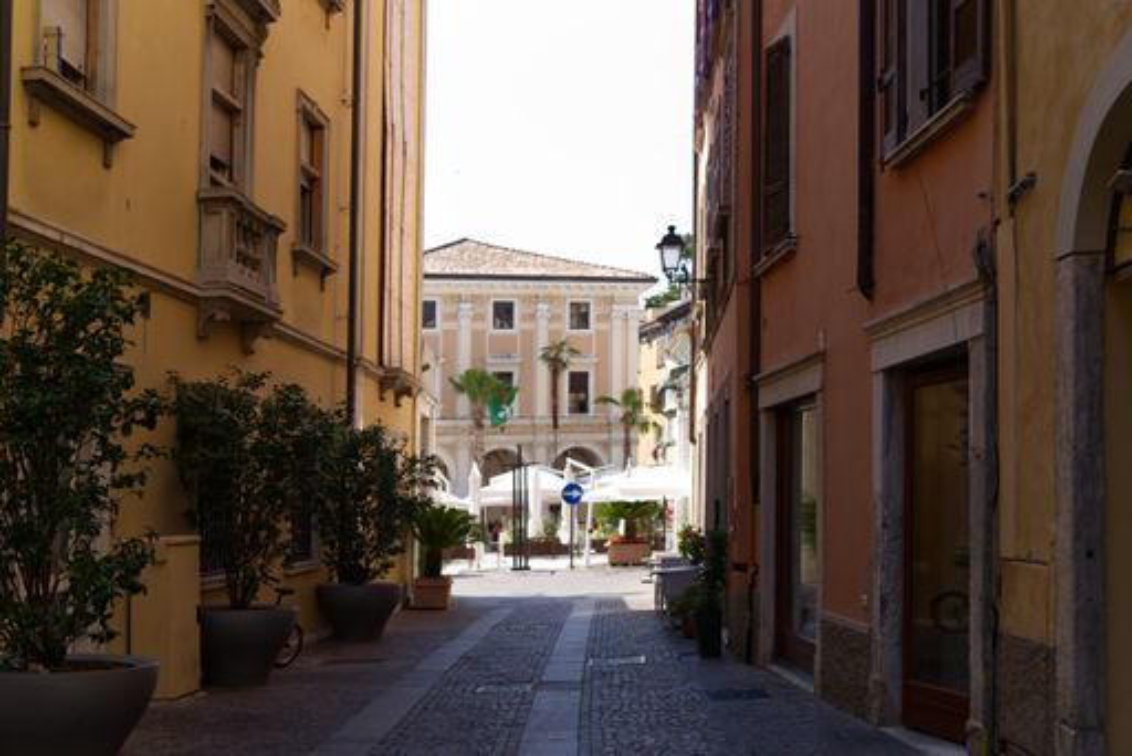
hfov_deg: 48.4
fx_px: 1258
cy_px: 378
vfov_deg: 33.4
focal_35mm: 40
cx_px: 566
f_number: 4.5
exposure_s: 1/200
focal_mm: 40
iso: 100
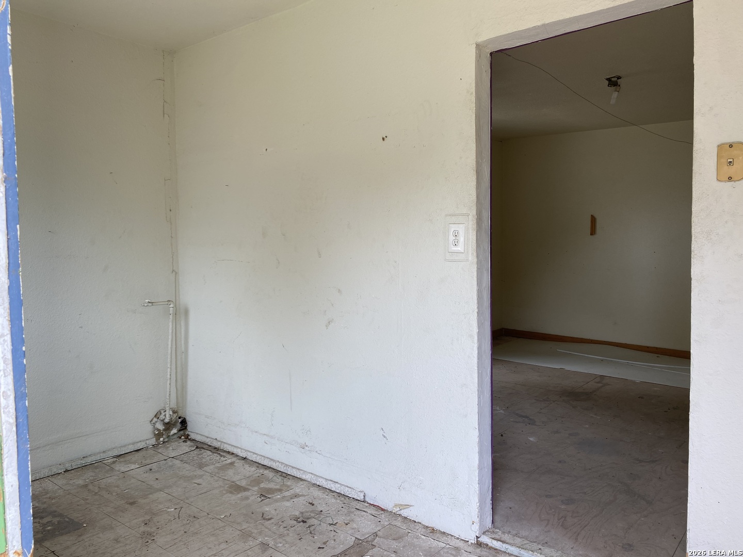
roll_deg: +1.5
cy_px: 278
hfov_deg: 67.3
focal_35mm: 26
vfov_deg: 53.1
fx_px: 558
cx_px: 372
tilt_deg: -4.1
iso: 32
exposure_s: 1/123
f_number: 1.8
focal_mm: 4.25
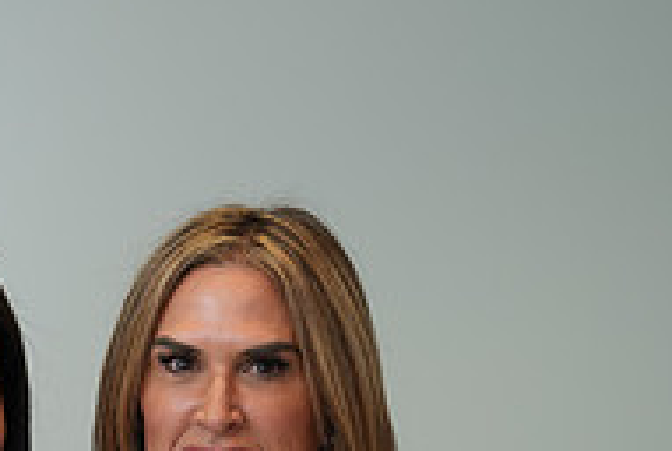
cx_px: 70
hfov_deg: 10.9
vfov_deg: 7.2
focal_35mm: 188
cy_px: 608
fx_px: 3515
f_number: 2.8
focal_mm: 62
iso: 250
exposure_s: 1/250
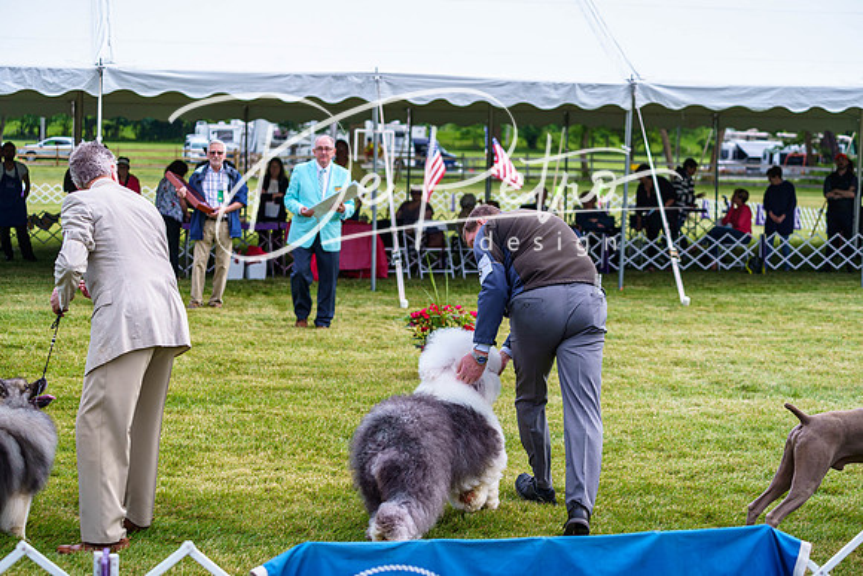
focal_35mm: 70
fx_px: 1678
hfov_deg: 28.8
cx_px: 432
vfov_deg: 19.5
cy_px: 288
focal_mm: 70
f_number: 4
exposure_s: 1/500
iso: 200
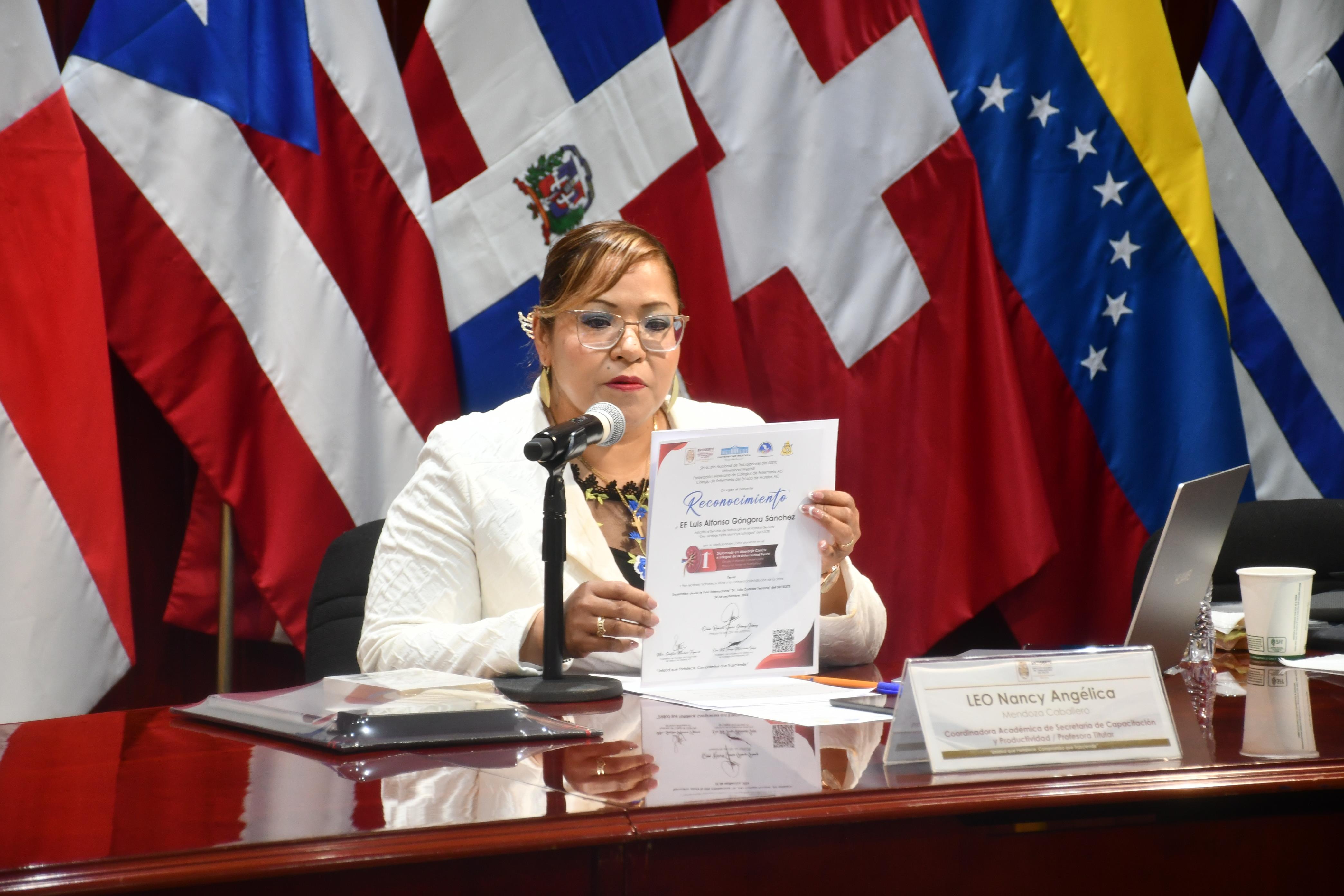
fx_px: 4181
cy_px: 448
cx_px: 672
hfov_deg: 18.3
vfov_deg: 12.2
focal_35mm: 112
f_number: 5.6
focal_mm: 75
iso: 1000
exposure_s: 1/40
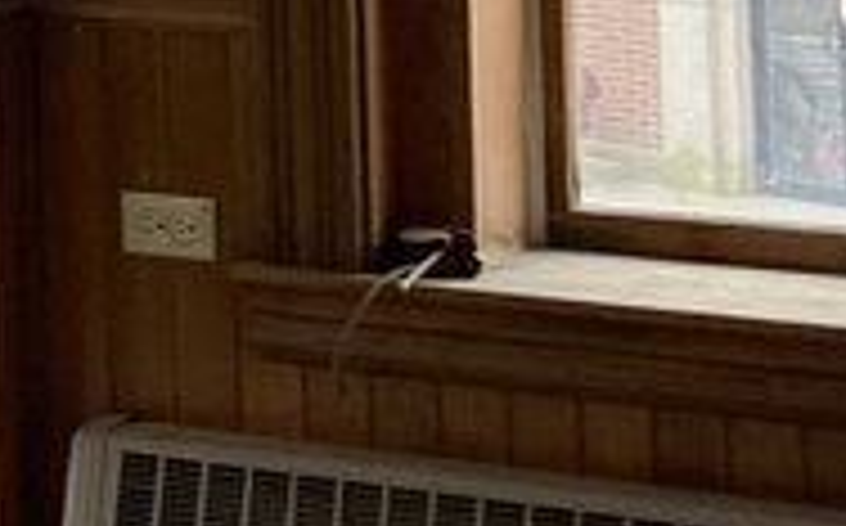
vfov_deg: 7.7
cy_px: -508
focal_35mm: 162
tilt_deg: +3.8
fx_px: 3731
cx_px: -783
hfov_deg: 11.7
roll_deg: +1.8
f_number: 1.8
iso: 80
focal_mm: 3.99
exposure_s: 1/121
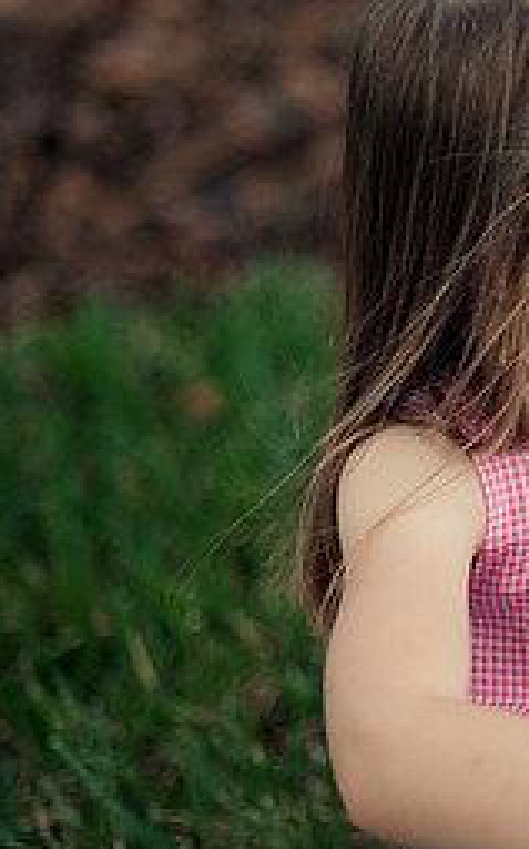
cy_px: 403
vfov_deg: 10.6
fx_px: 4552
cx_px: 928
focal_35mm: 197
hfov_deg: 6.5
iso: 200
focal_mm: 85
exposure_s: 1/1000
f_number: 1.8
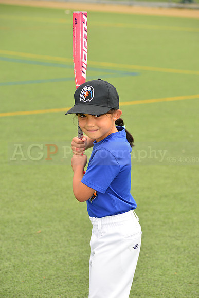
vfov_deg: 14.2
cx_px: 100
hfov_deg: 9.5
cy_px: 149
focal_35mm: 145
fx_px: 1201
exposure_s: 1/200
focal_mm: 145
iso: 250
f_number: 8
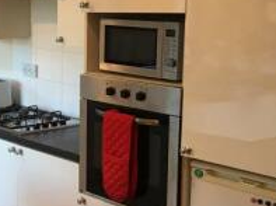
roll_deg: +1.3
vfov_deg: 17.1
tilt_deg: -11.0
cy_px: 130
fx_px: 684
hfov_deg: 20.8
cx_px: -79
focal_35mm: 86
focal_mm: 4.15
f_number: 2.2
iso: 64
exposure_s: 1/33
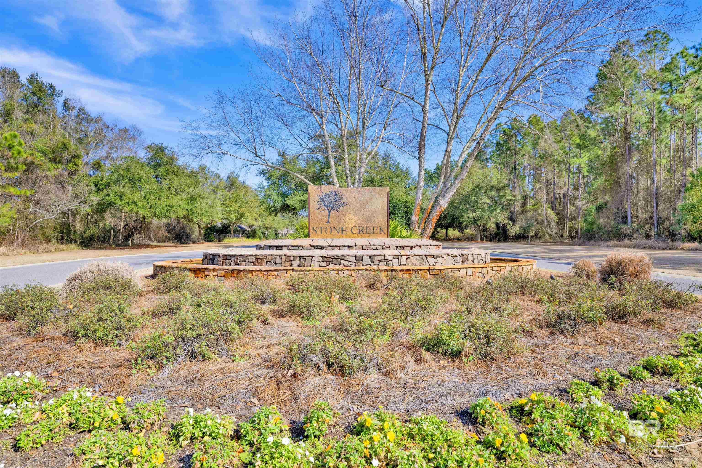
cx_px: 351
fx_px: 380
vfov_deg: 63.2
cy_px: 234
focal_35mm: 20
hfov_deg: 85.4
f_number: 11
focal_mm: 19.5
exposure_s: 1/640
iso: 400
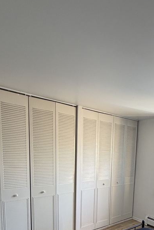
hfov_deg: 45.7
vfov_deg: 63.0
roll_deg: -2.6
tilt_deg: -7.2
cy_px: 176
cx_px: 121
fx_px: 173
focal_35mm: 27
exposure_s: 1/121
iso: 320
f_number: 2.2
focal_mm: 2.22
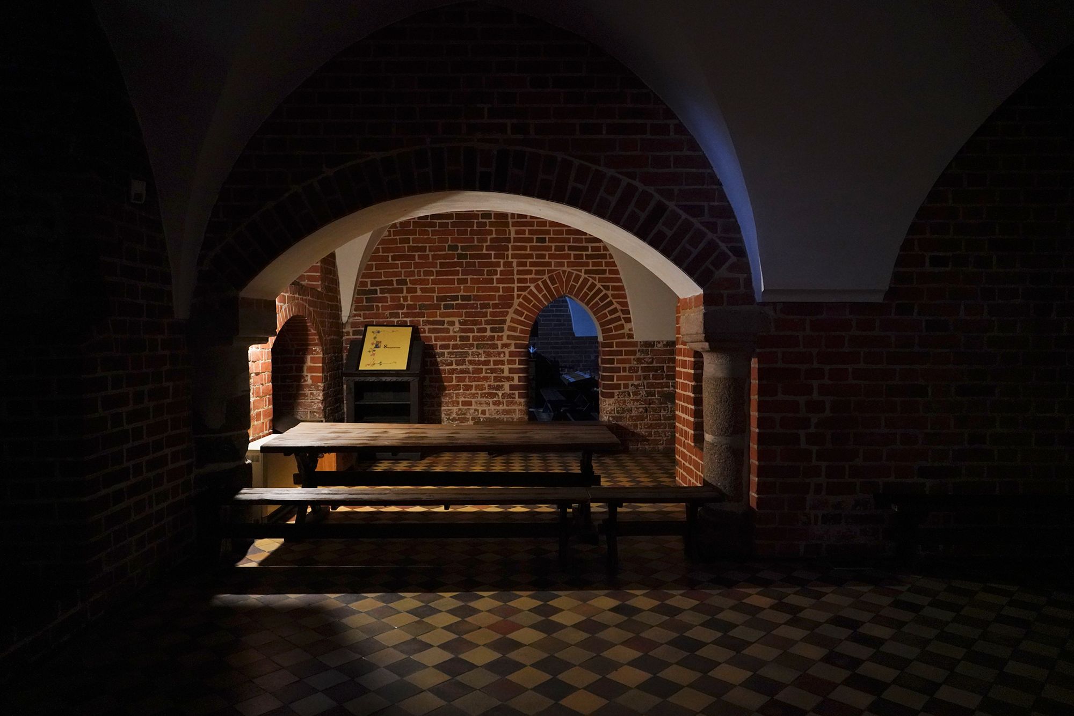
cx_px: 537
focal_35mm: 24
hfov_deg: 73.7
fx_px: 716
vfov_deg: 53.1
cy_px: 358
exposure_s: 1/80
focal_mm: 24
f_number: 3.2
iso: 5000
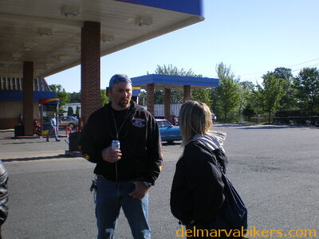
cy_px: 120
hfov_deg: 49.0
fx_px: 350
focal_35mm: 38
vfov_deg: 37.7
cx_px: 160
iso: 64
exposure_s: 1/200
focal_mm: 6.3
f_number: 4.6
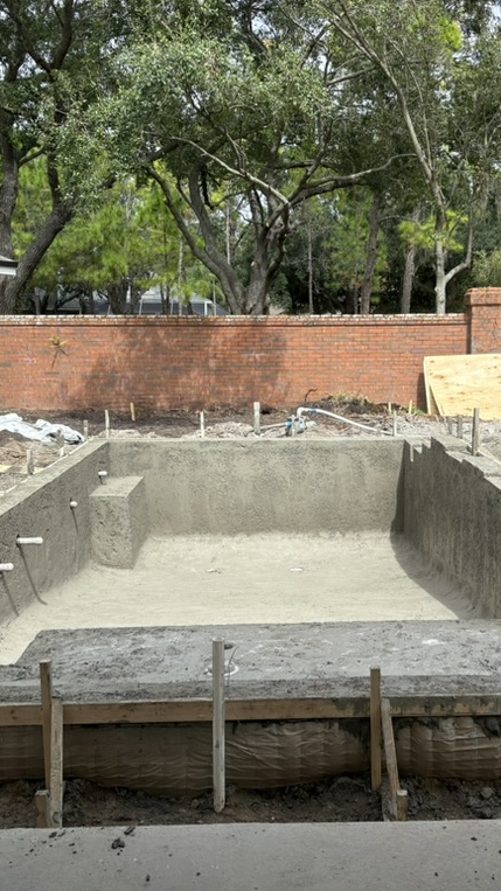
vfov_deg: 52.8
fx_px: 898
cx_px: 304
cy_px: 447
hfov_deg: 31.1
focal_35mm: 38
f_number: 1.6
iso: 50
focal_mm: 5.96
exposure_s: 1/2208
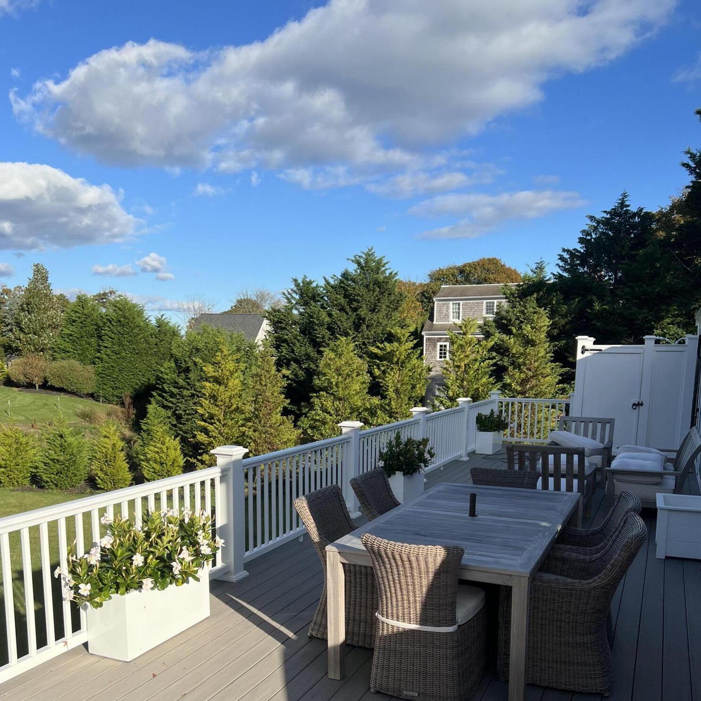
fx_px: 710
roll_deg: -0.5
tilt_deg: -9.7
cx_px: 350
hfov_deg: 52.5
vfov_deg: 51.5
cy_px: 470
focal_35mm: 31
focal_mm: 5.7
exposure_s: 1/3257
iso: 50
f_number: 1.5
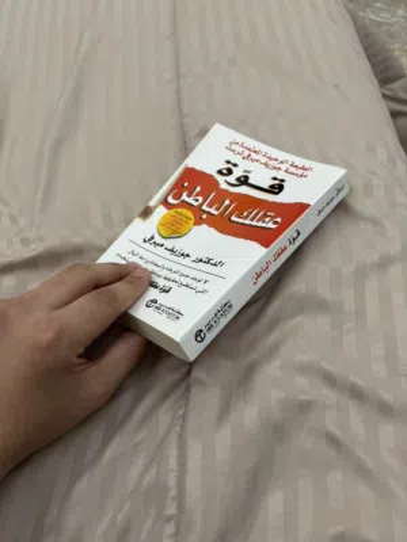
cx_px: 204
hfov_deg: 53.1
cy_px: 271
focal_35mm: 26
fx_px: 408
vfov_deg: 67.3
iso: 125
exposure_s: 1/50
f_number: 1.6
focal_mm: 5.96
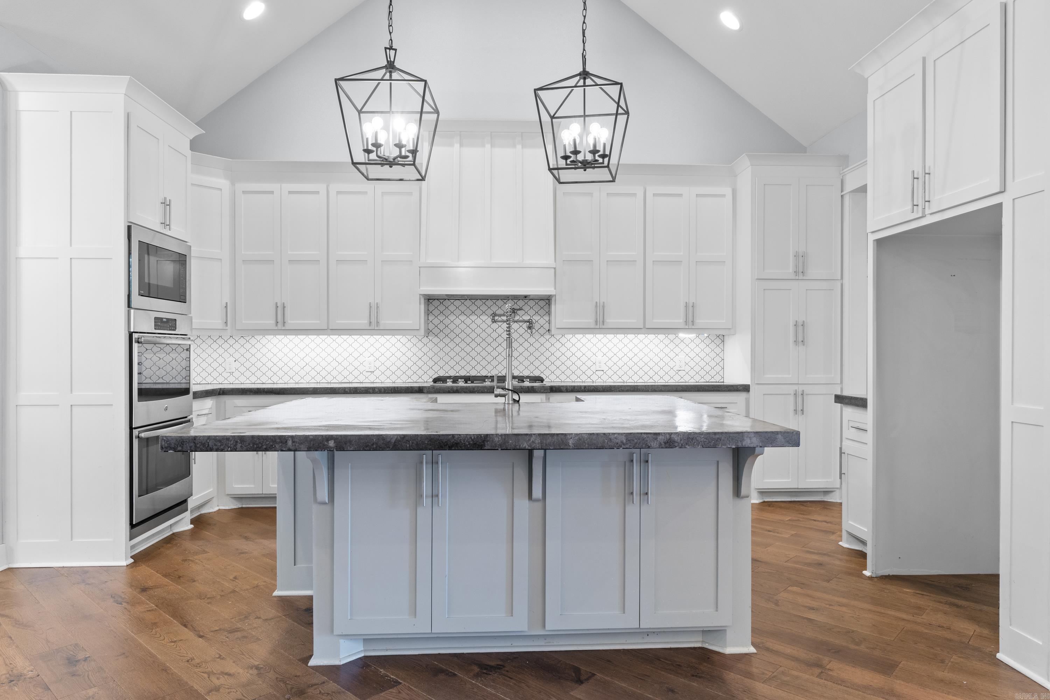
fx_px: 647
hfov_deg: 78.1
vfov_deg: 56.8
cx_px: 525
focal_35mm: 22
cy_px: 350
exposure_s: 1
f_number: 8
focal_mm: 14.8
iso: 250
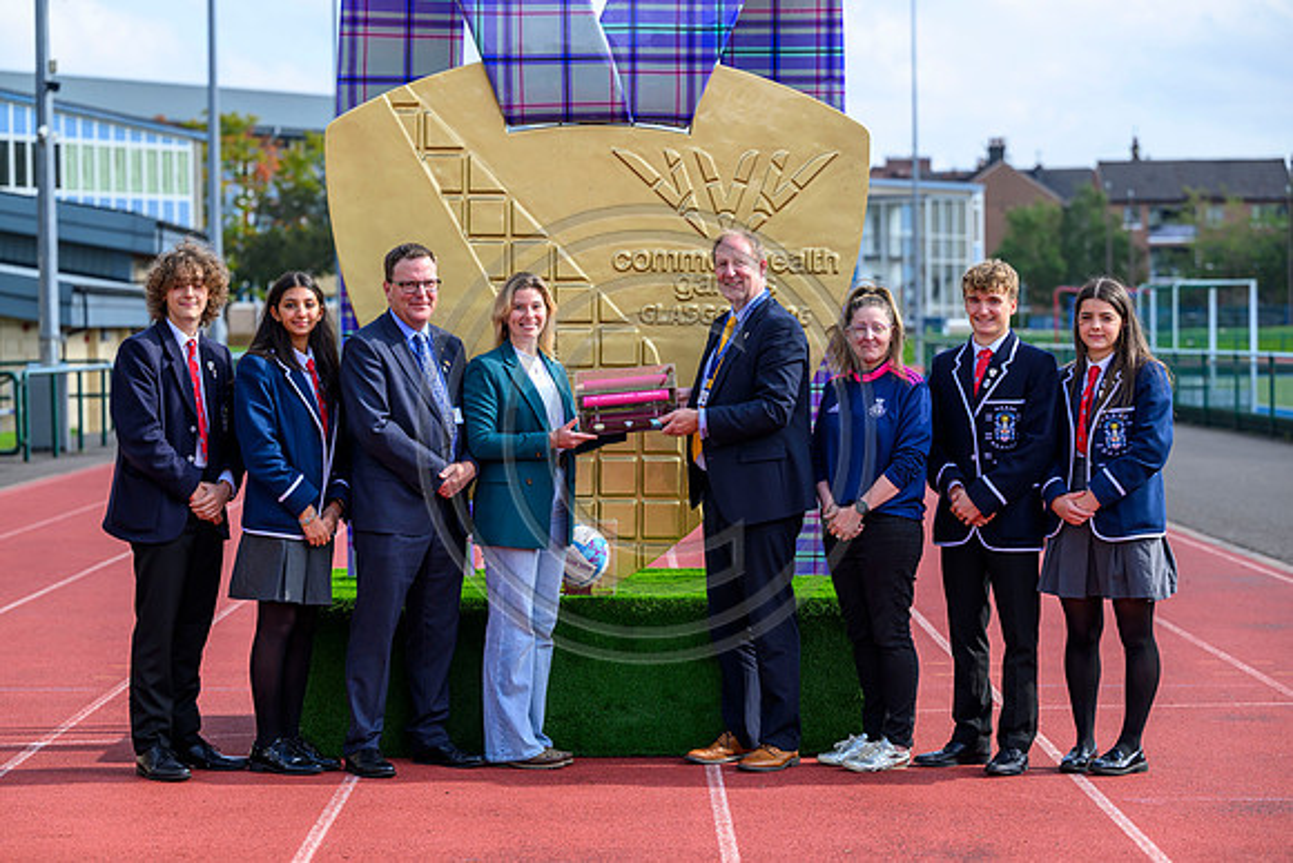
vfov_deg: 14.6
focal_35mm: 94
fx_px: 3377
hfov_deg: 21.7
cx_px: 646
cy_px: 432
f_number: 3.5
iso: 500
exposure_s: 1/2500
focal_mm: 94
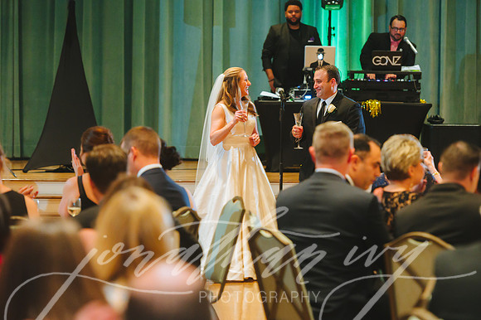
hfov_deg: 14.2
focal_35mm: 145
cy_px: 160
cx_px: 240
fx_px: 1936
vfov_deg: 9.5
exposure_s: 1/60
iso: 2500
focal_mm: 145
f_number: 2.8
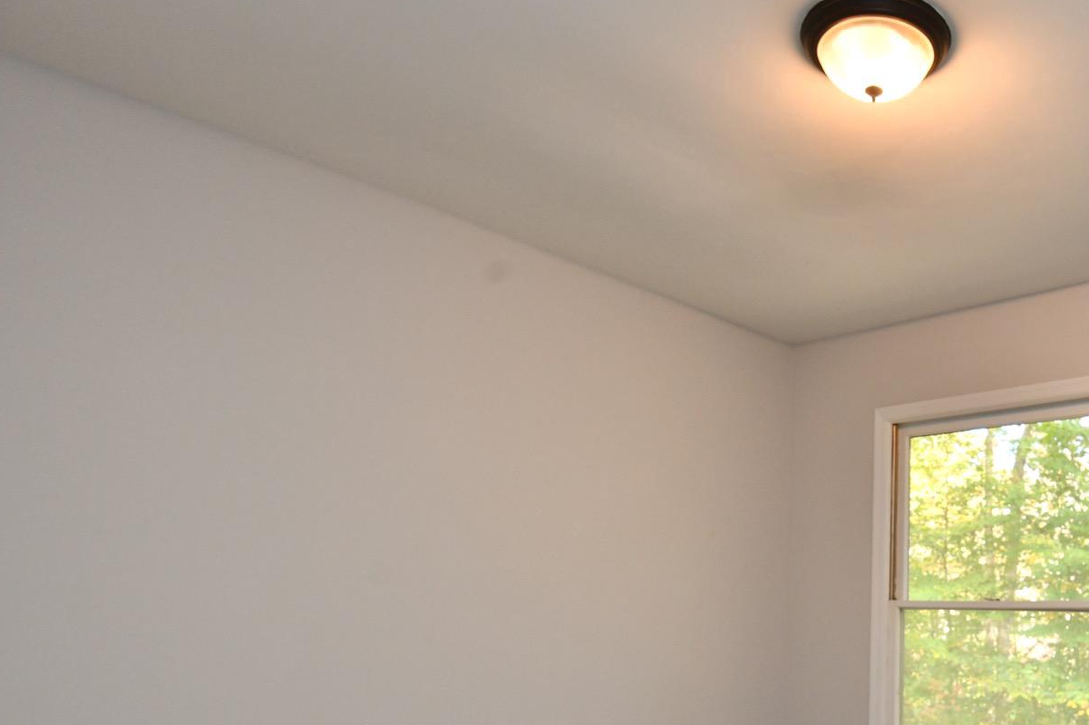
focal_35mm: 29
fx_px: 877
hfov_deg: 57.8
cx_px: 905
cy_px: 576
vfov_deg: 43.0
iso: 800
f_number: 6.3
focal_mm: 17
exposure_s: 1/60
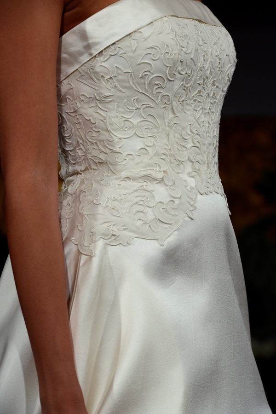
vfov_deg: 12.8
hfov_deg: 8.6
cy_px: 207
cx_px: 138
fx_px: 1840
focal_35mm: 160
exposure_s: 1/250
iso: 1600
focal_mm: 160
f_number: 8
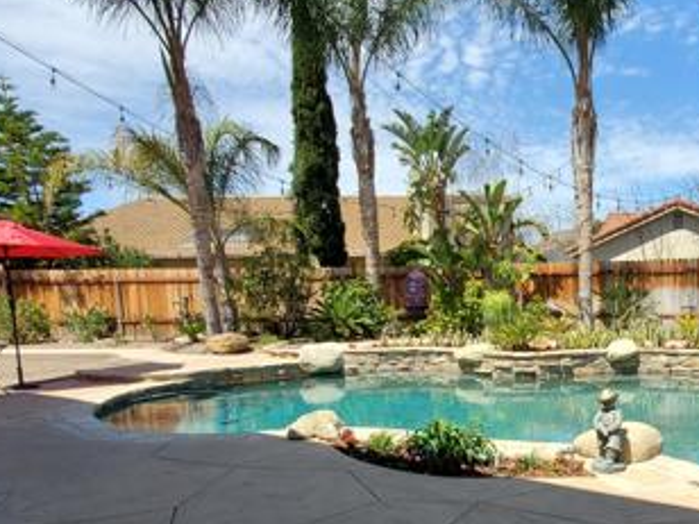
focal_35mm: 27
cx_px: 551
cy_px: 367
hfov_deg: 60.5
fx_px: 545
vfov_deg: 50.0
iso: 50
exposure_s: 1/796
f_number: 2.2
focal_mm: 1.8
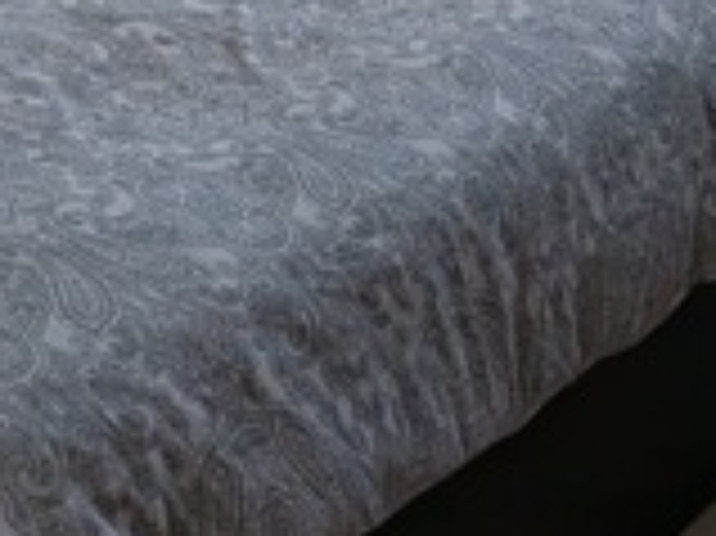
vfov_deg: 10.7
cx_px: 374
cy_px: -698
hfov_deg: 16.3
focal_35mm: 121
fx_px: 2501
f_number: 1.7
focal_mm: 4.53
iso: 36
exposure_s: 1/713
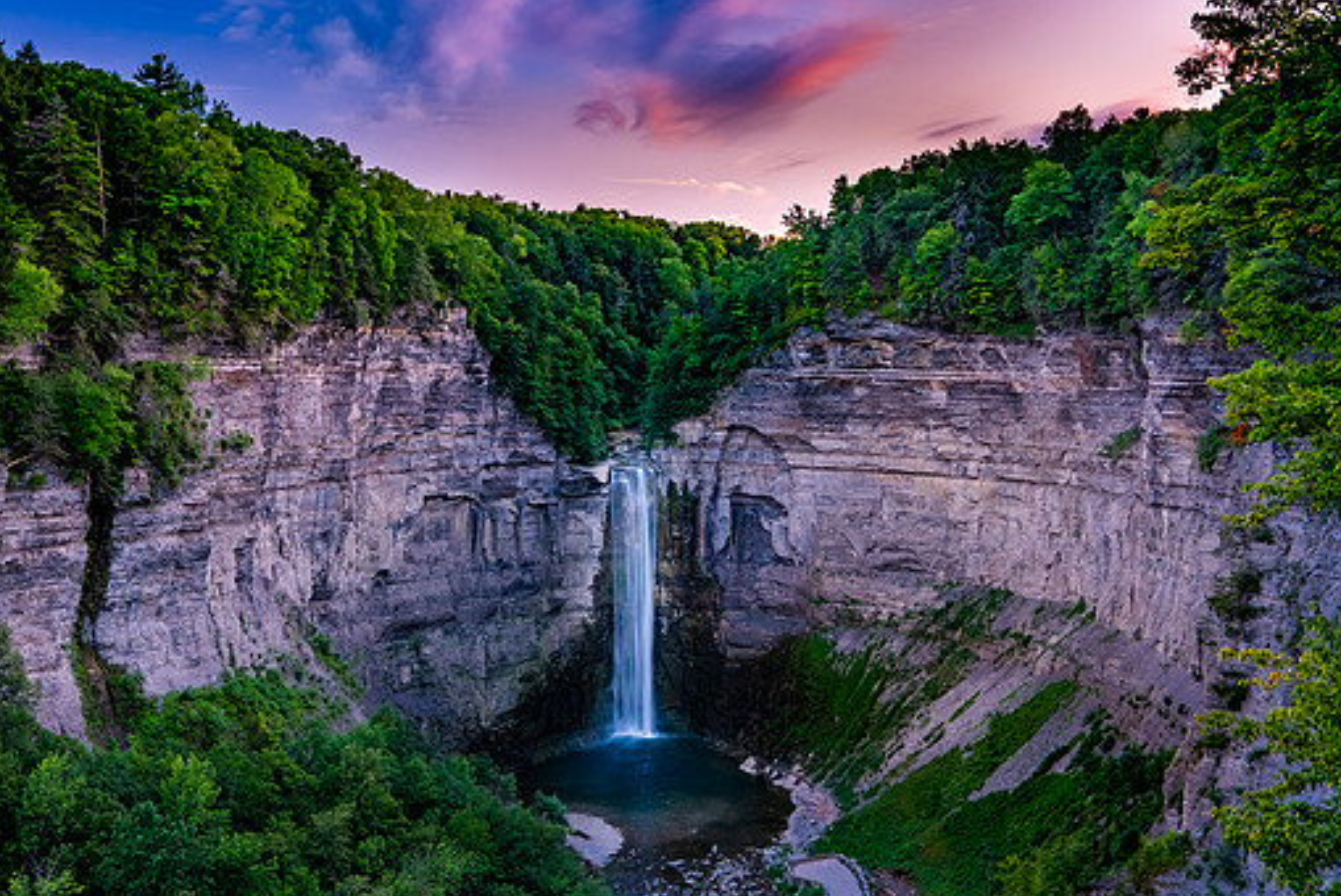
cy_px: 402
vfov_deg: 32.6
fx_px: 1528
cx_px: 616
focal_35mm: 41
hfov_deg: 47.3
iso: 160
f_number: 8
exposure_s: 1/1.67
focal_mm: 24
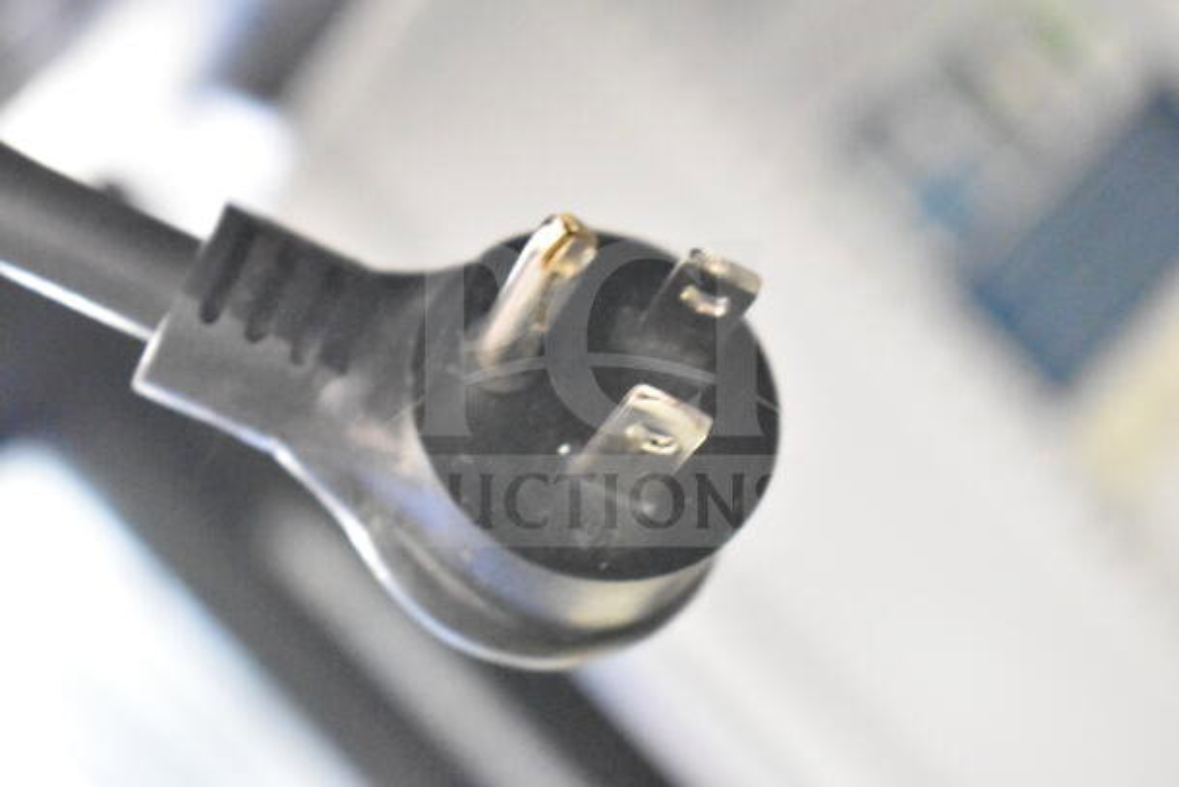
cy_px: 394
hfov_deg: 24.6
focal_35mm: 82
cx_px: 590
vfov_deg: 16.6
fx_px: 2702
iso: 25600
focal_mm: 55
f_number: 5.6
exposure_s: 1/40
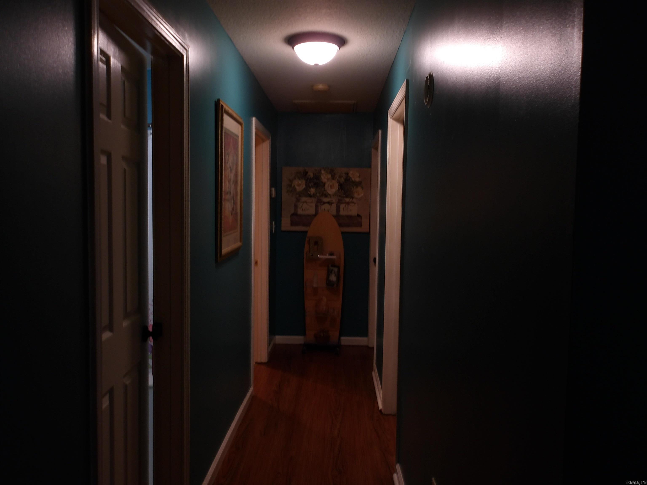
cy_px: 242
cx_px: 324
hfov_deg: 65.3
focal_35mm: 27
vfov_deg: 51.4
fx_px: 505
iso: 100
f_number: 3
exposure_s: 1/9
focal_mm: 4.9
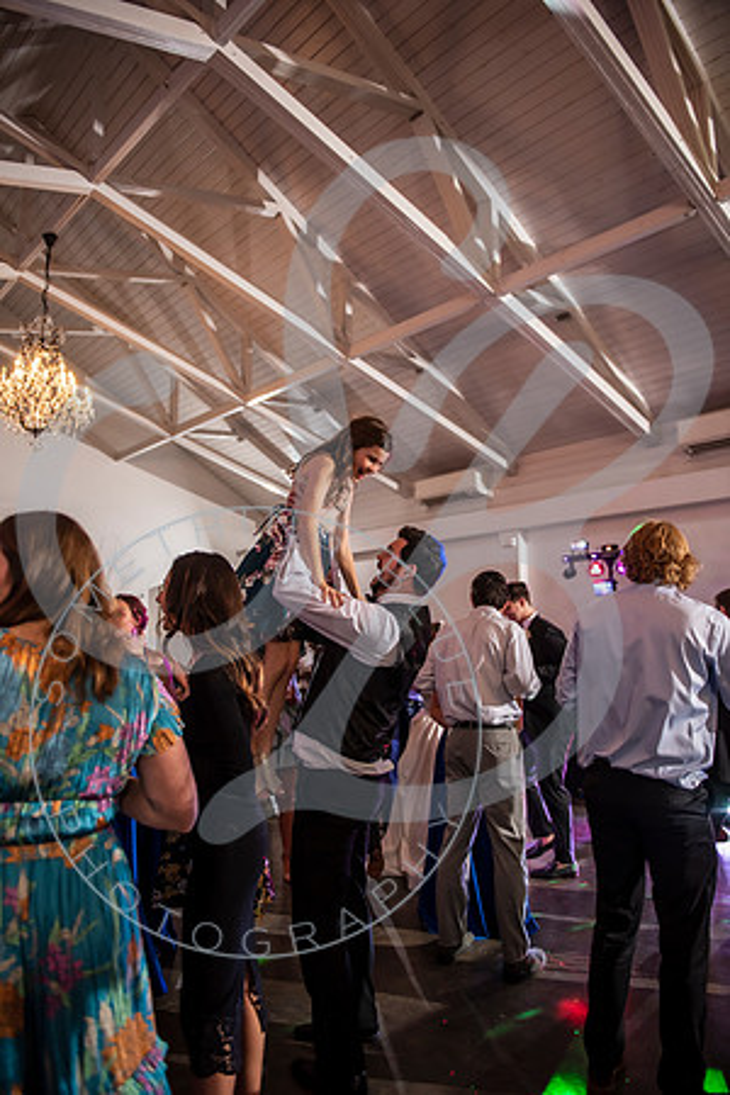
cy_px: 548
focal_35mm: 24
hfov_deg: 53.1
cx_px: 365
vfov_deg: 73.7
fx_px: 730
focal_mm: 24
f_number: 2.8
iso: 1000
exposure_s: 1/125
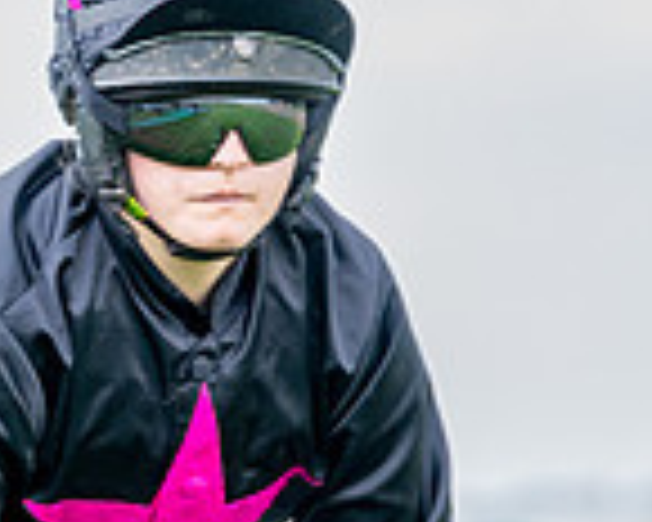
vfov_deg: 2.2
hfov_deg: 2.7
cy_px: 989
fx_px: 13855
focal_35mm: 718
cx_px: 508
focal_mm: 145
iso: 400
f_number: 4
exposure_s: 1/640
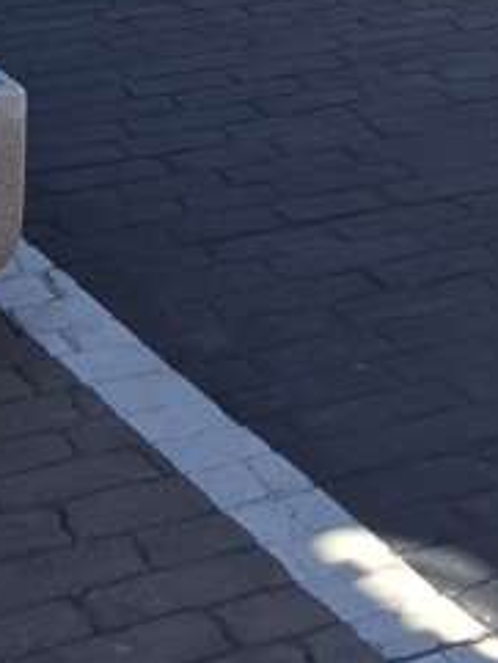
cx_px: 937
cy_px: -393
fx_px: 2741
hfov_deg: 9.8
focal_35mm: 143
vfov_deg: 12.9
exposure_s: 1/1427
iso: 50
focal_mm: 5.54
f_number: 1.8
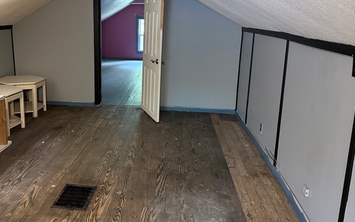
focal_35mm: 33
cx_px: 128
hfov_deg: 57.3
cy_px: 81
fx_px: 319
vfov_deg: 38.0
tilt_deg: -11.3
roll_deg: -0.7
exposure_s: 1/40
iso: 1000
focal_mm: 6.76
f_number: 1.78
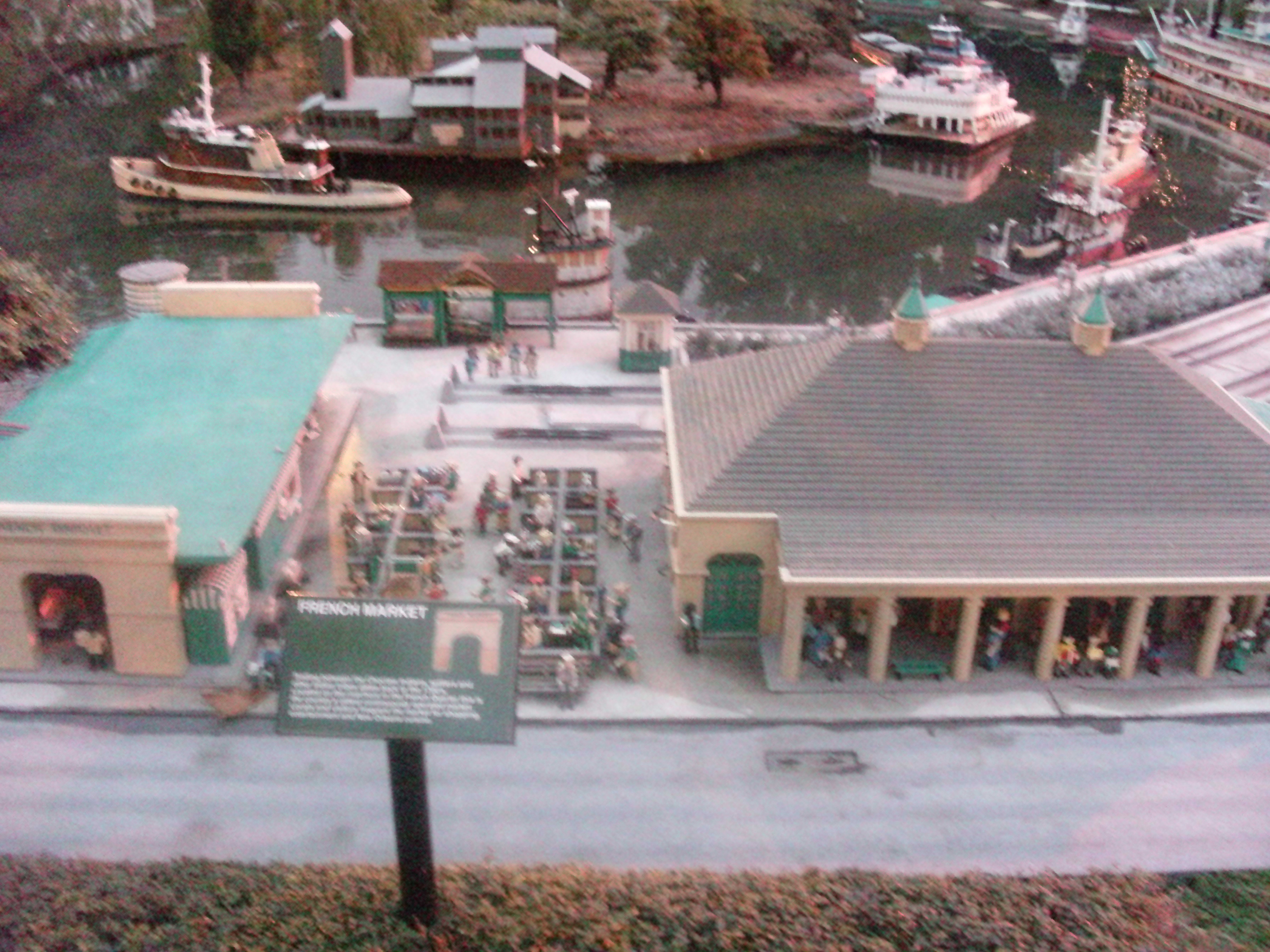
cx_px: 635
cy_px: 476
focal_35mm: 38
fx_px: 1394
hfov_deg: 49.0
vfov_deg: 37.7
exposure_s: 1/12
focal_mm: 6.3
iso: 1600
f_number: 3.1
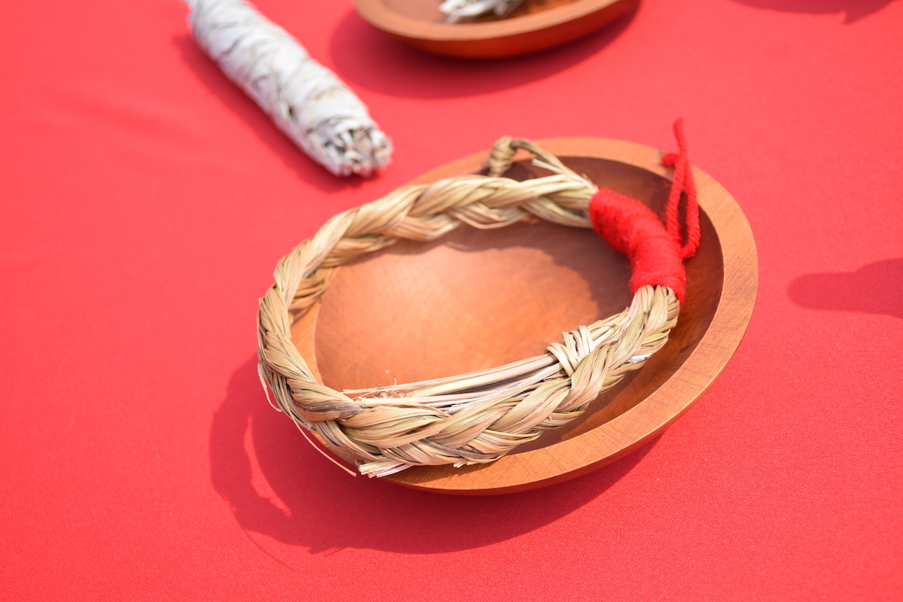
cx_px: 452
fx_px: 1204
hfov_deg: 41.1
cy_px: 301
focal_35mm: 48
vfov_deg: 28.1
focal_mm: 32
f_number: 4.5
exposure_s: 1/1000
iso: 200
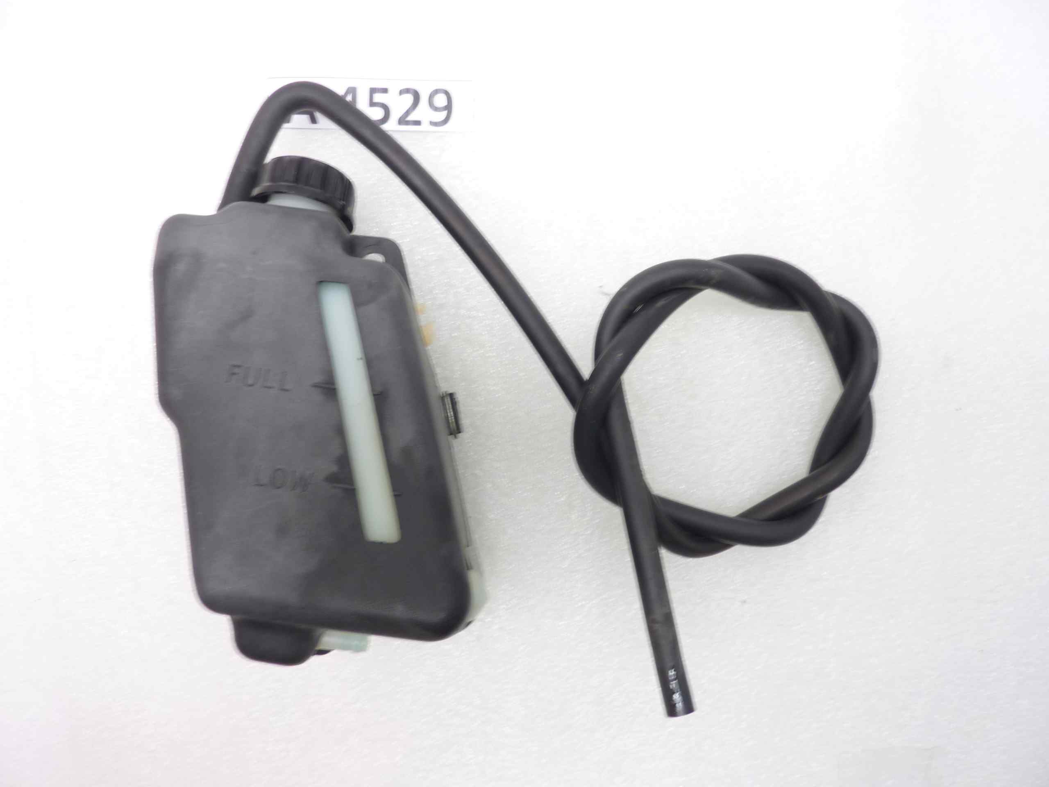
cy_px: 394
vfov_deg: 54.9
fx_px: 758
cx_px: 524
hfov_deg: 69.4
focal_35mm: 25
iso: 80
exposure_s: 1/8
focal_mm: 4.1
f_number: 3.3
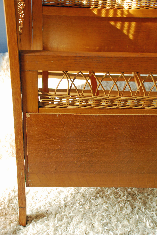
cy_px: 118
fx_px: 342
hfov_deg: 25.8
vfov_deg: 37.8
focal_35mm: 52
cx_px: 78
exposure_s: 1/60
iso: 800
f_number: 6.3
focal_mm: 35
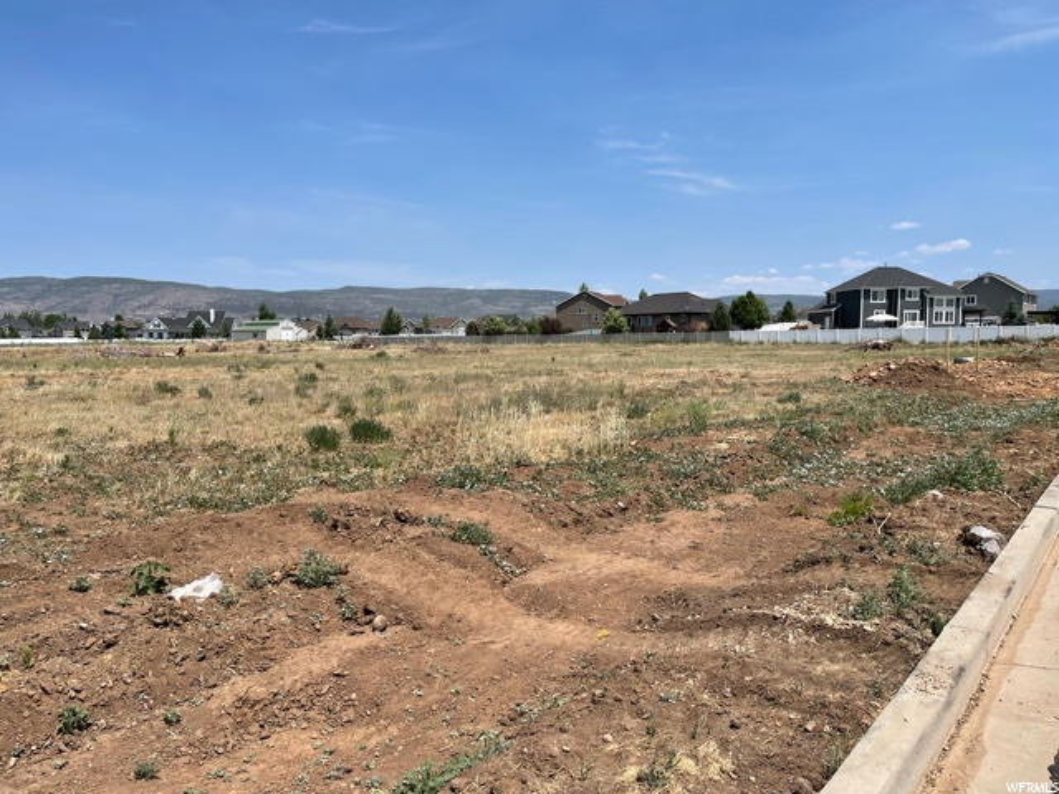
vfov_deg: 53.1
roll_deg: -0.3
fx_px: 795
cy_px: 397
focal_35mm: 26
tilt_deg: -4.6
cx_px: 530
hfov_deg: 67.3
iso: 32
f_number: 1.6
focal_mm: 5.1
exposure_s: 1/4717
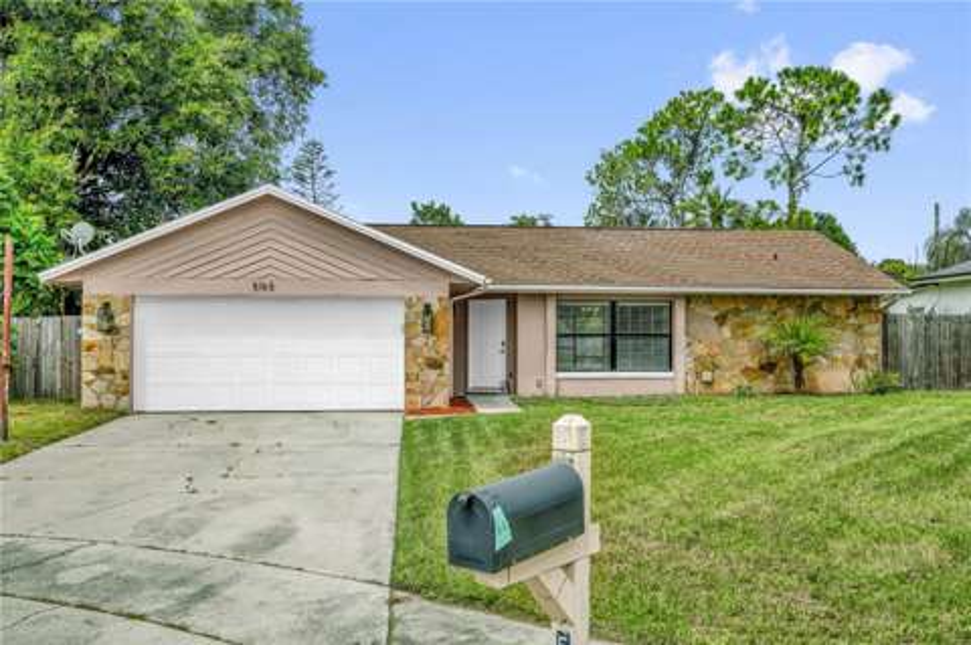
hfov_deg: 58.0
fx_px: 876
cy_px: 322
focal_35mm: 32
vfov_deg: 40.5
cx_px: 486
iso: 200
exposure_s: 1/2500
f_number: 5.6
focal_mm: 32.5
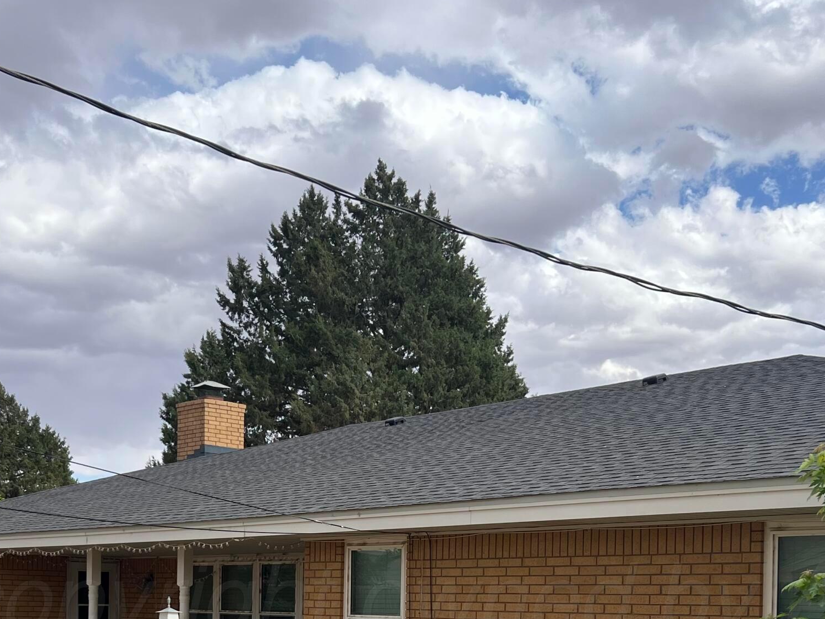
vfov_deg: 26.7
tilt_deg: -0.7
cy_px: 606
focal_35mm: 52
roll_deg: -1.2
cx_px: 316
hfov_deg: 36.6
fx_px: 1239
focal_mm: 5.7
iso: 50
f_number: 1.5
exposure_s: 1/2762
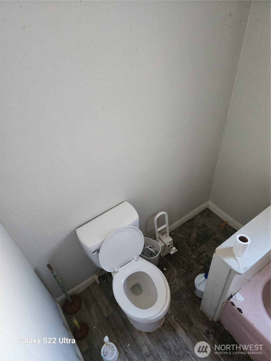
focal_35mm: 23
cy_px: 180
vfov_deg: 73.9
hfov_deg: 58.9
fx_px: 240
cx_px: 136
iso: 800
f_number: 1.8
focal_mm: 6.4
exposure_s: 1/60
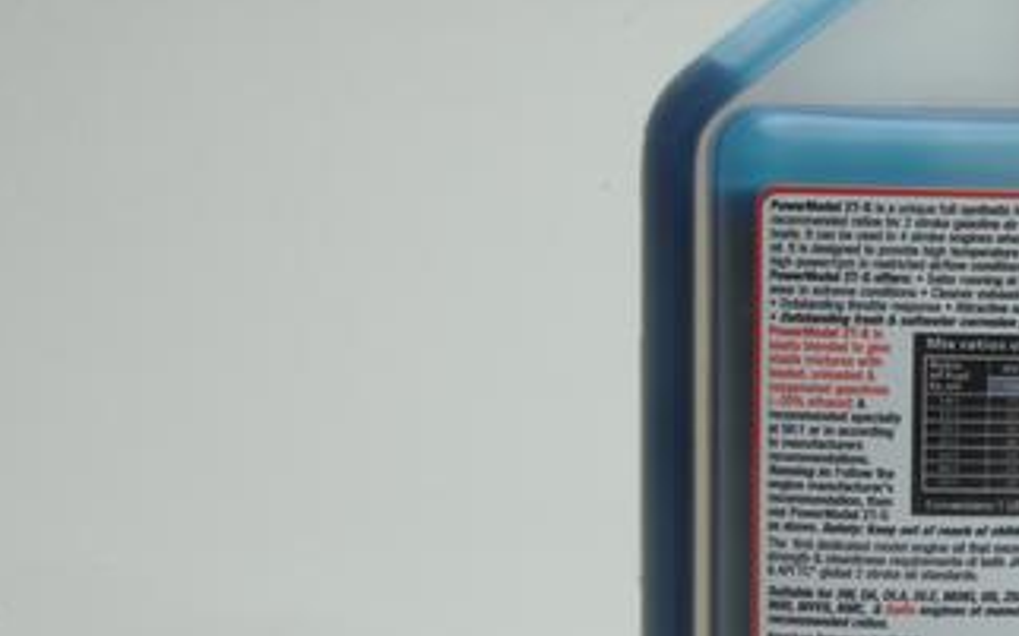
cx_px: 1079
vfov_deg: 11.3
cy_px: 294
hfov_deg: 17.5
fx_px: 3220
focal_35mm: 116
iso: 160
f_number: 22
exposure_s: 1/125
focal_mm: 34
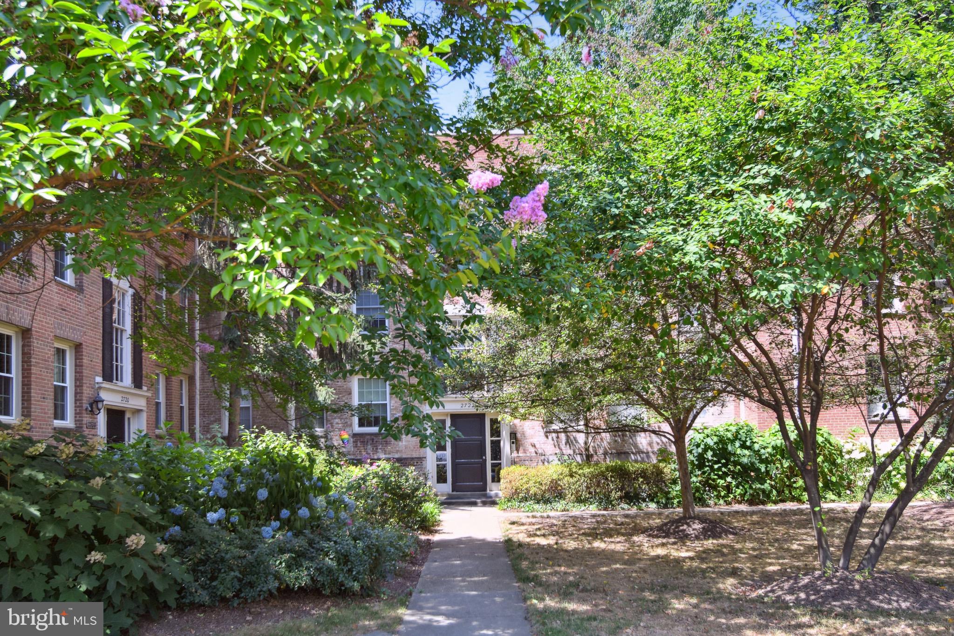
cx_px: 477
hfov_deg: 61.9
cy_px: 318
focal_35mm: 30
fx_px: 795
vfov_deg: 43.6
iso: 200
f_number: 9
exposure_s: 1/100
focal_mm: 20
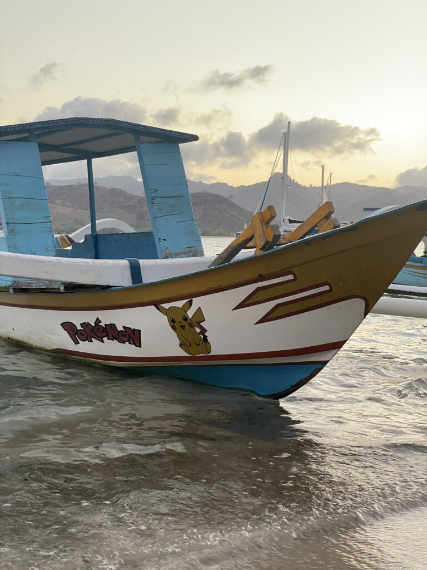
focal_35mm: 52
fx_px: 855
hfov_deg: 28.0
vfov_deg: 36.8
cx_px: 214
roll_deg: -2.0
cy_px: 285
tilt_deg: -2.6
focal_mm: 6
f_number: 2
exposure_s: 1/60
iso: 500
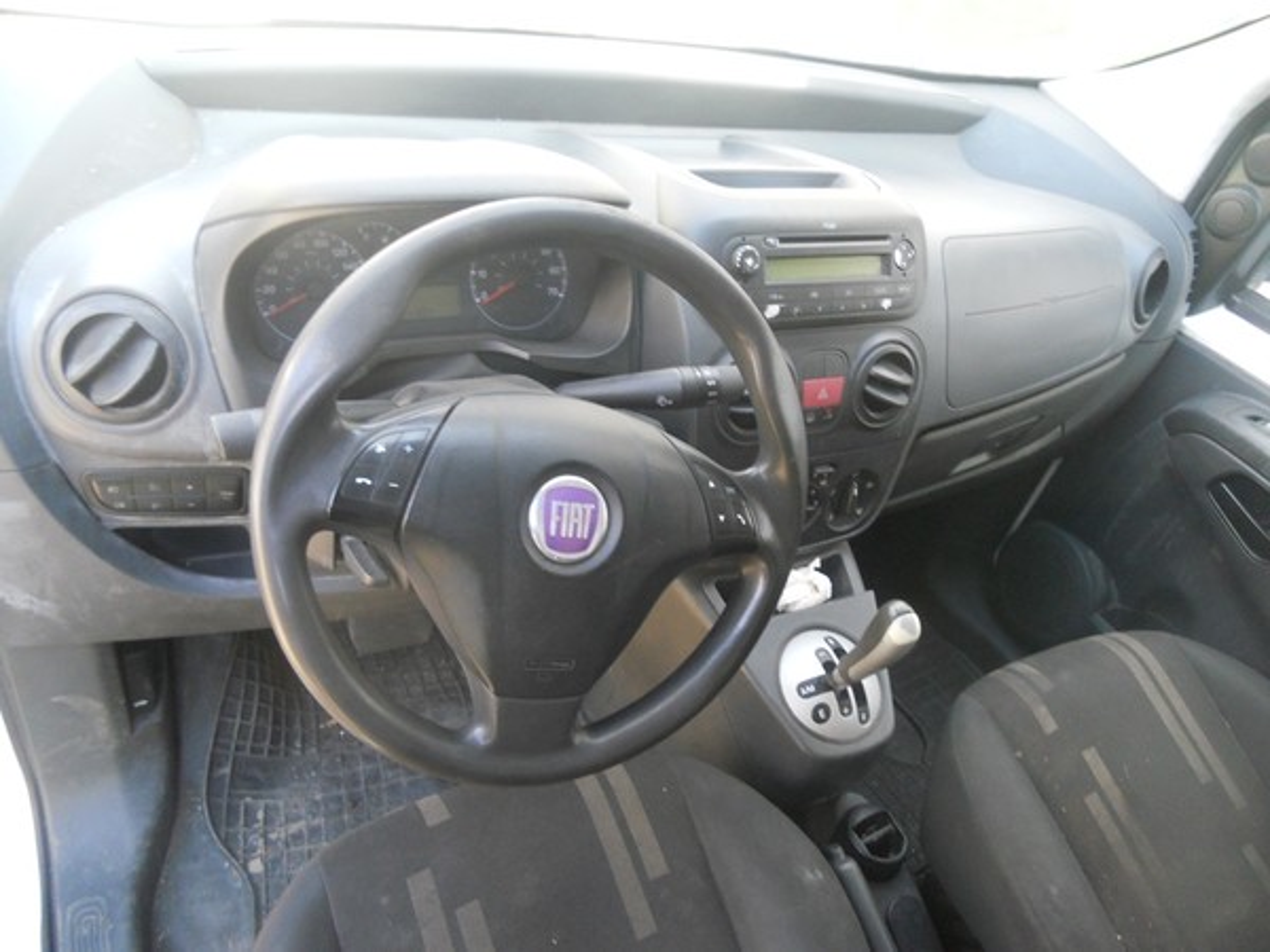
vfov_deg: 51.4
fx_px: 991
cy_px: 476
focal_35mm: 27
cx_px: 635
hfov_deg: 65.3
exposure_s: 1/30
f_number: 3.2
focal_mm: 4.9
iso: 250
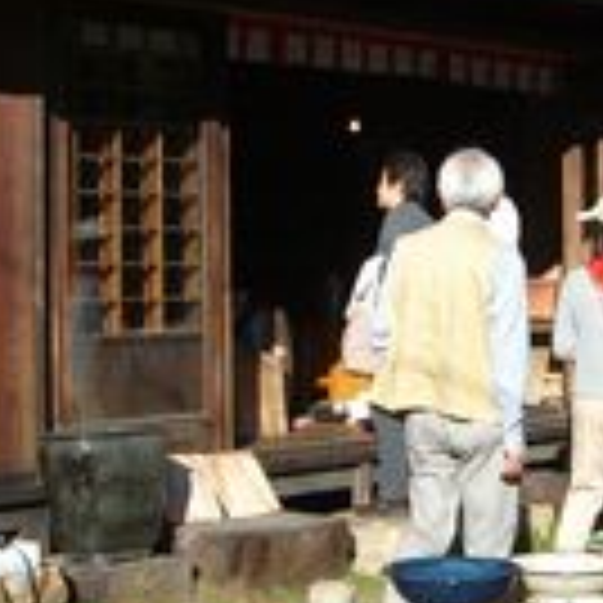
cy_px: 328
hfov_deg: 17.2
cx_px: 540
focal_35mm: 100
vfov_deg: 17.4
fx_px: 1971
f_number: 2.7
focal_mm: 6.2
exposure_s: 1/800
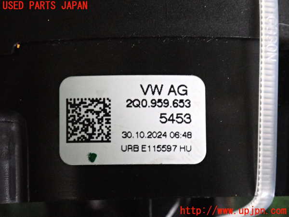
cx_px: 144
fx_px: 835
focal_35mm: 100
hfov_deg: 19.6
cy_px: 108
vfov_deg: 14.8
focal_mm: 18
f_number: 4.9
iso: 4000
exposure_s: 1/125
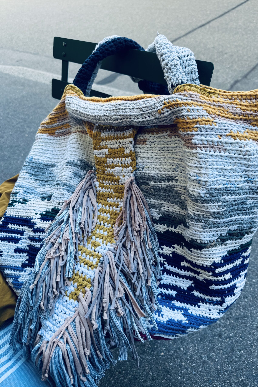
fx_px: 269
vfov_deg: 71.5
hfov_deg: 51.2
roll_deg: +9.3
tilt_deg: -41.0
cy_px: 194
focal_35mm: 25
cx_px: 138
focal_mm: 6.76
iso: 64
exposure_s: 1/244
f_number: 1.78
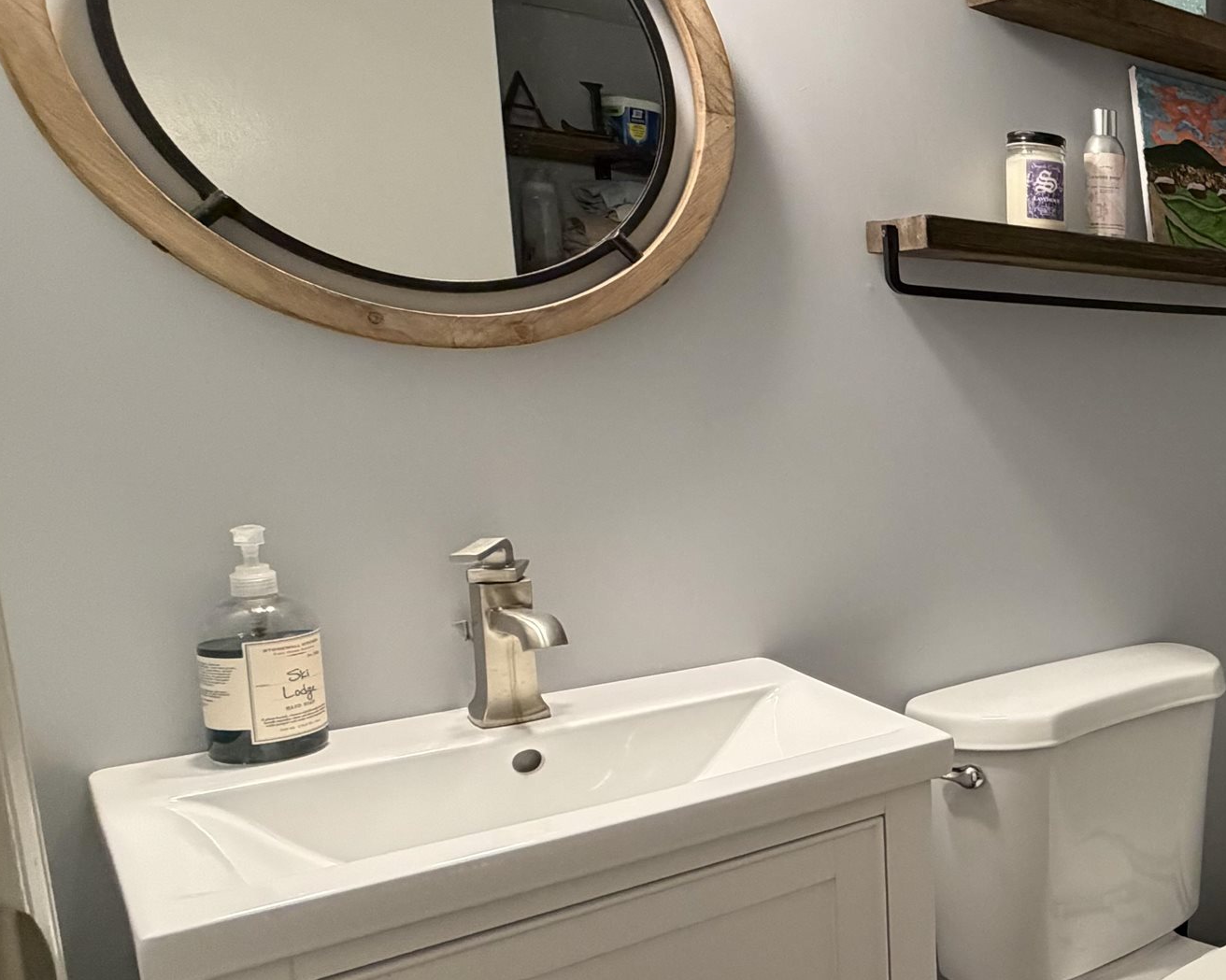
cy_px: 533
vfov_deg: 45.7
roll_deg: -0.8
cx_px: 1394
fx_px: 1161
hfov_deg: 42.0
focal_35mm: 32
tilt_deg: -8.7
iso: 500
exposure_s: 1/60
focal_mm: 2.22
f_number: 2.2
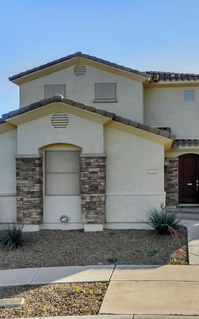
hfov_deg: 31.6
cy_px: 159
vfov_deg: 49.5
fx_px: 345
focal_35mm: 40
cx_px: 146
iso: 320
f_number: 9
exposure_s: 1/320
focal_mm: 17
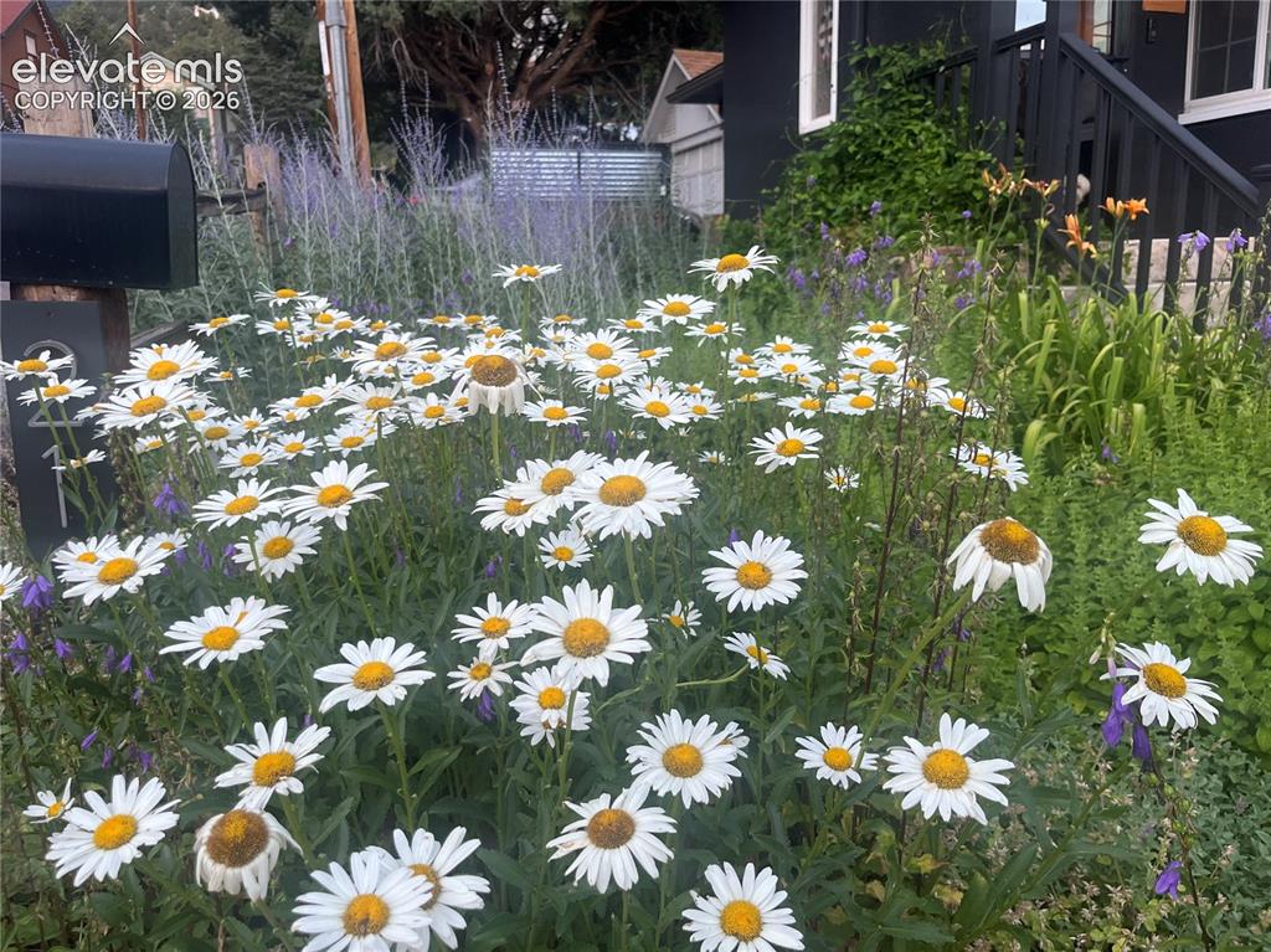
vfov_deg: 53.0
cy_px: 476
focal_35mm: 26
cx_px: 636
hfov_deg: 67.3
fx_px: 954
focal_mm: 5.1
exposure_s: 1/121
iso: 64
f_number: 1.6
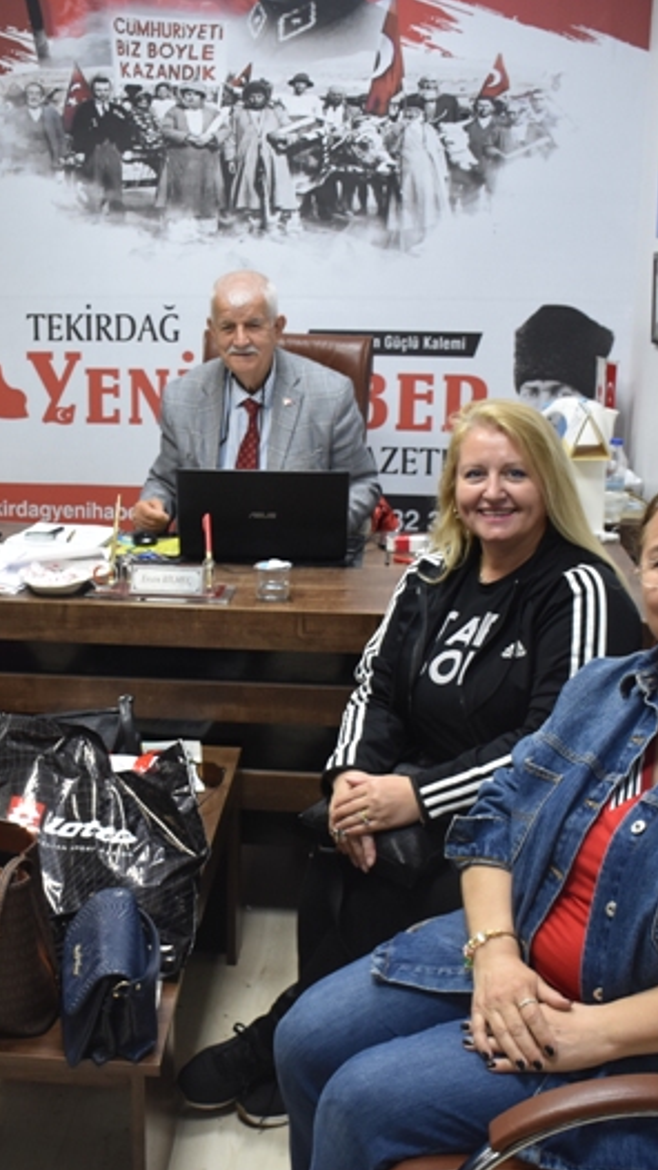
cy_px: 586
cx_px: 140
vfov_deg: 47.4
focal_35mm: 43
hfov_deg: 27.2
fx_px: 1333
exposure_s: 1/80
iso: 800
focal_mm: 18
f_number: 4.5
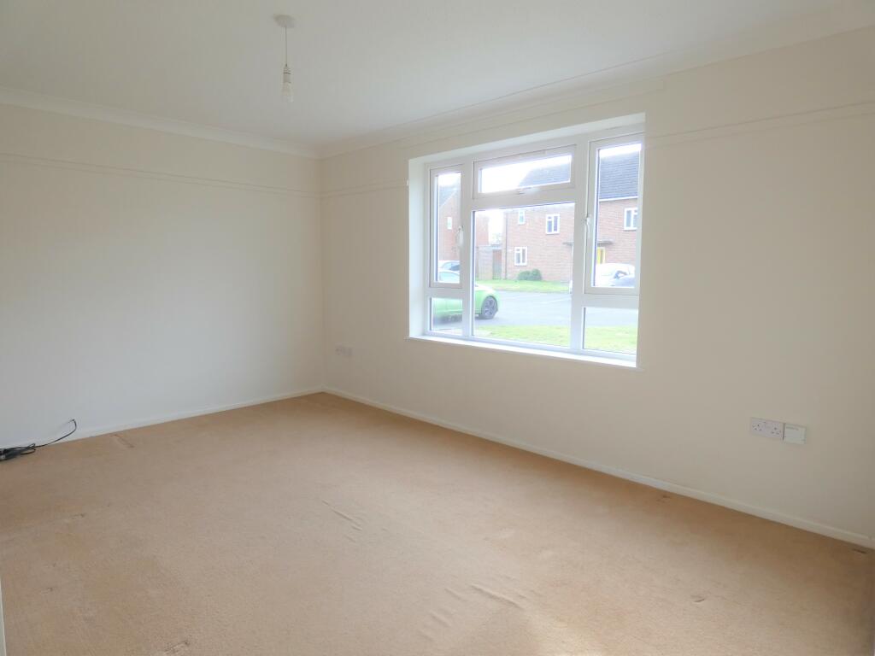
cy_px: 328
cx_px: 438
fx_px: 506
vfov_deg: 66.0
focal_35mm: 20
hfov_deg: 81.7
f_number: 2.8
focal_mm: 3.6
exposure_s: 1/60
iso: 80
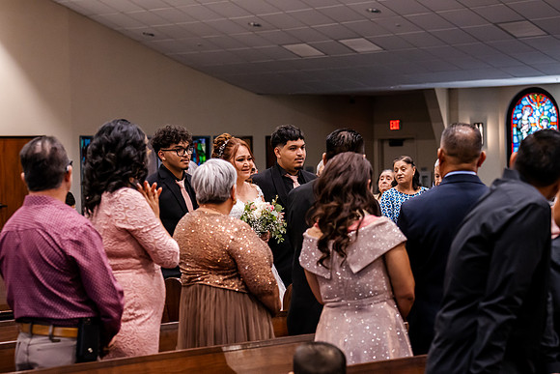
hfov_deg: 18.3
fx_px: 1743
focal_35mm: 112
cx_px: 280
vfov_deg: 12.2
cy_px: 187
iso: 2000
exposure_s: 1/200
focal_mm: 75
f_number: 3.5
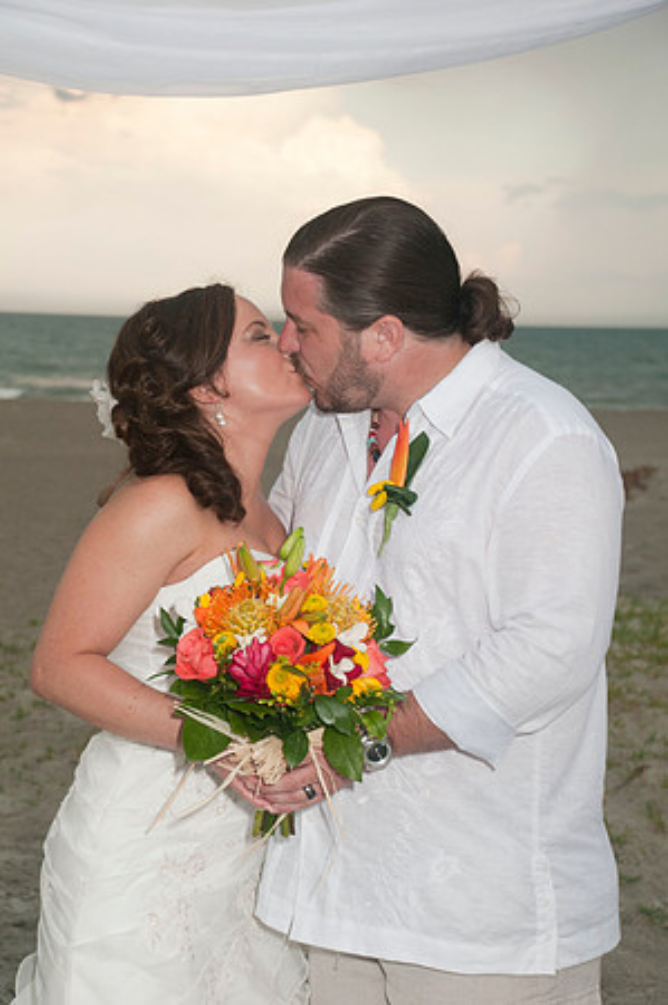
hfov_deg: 15.7
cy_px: 502
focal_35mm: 87
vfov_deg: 23.4
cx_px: 334
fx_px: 2427
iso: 400
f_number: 5.6
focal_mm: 58
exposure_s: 1/200
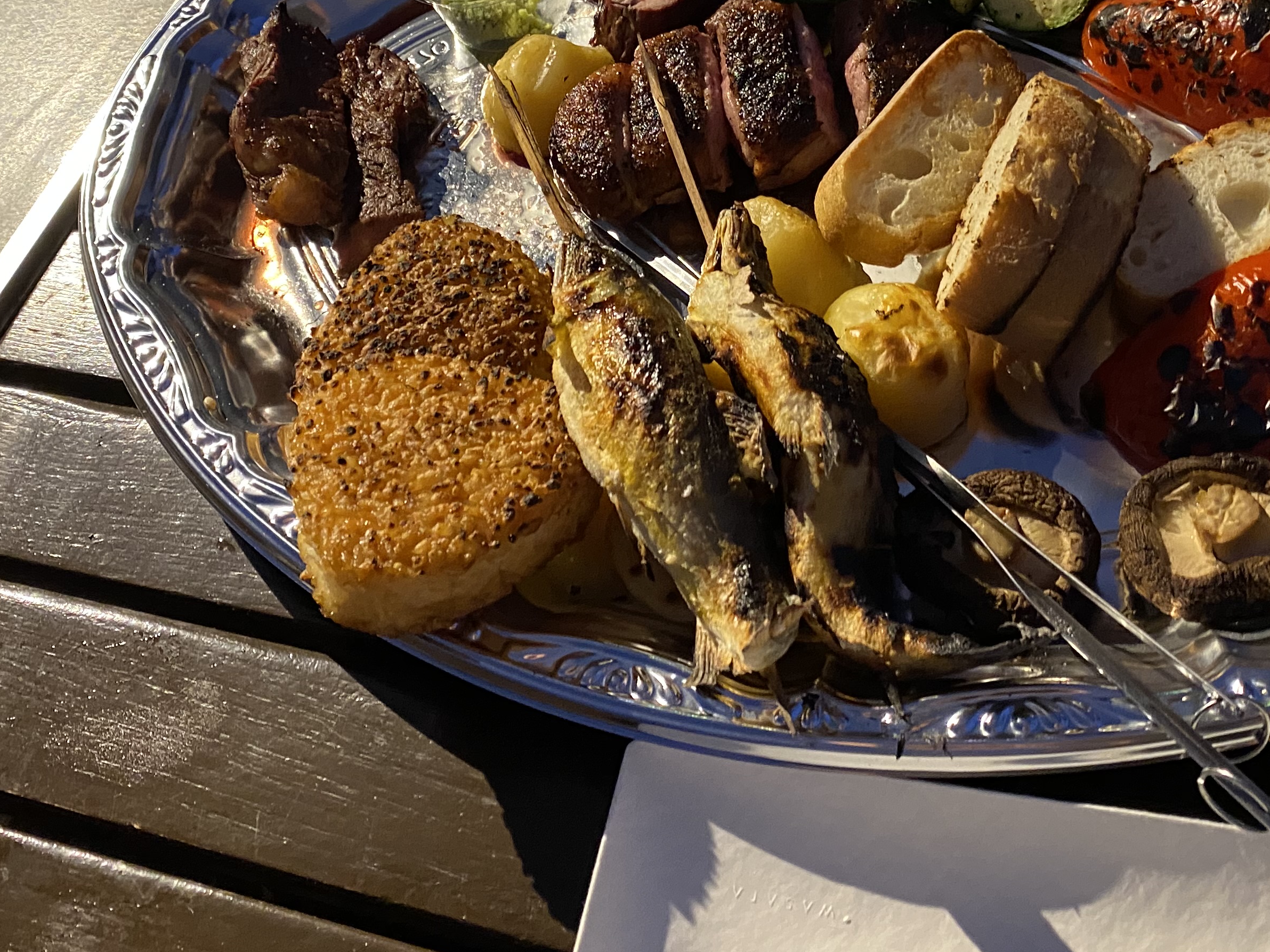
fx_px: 1614
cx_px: 687
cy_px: 157
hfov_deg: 42.9
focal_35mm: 44
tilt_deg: -49.9
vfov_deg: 31.8
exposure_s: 1/50
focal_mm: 4.25
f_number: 1.8
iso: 320
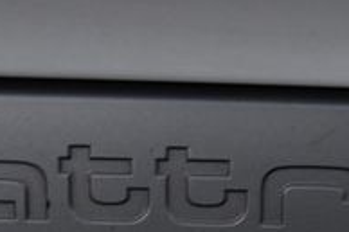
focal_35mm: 237
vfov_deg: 5.8
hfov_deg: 8.7
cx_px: 104
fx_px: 2296
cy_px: 264
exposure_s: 1/15
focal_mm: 48
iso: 1600
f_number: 6.3
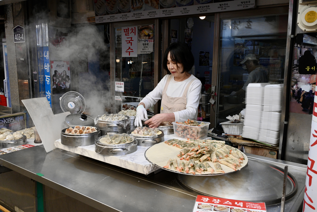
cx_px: 158
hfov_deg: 59.5
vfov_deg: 41.7
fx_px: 277
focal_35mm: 32
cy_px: 106
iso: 2500
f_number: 11
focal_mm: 31.5
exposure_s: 1/500
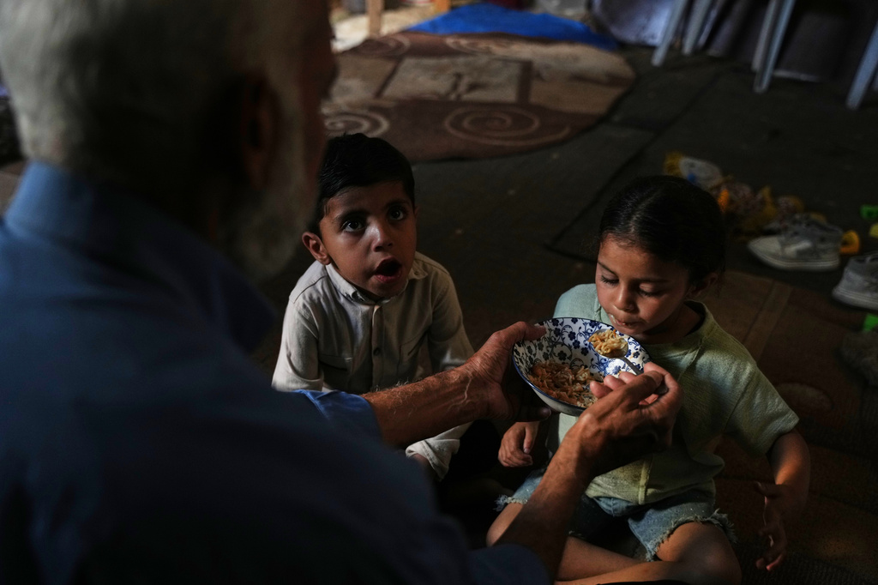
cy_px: 292
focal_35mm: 35
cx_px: 439
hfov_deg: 54.4
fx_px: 853
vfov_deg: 37.8
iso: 1000
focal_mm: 35
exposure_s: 1/100
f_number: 2.8
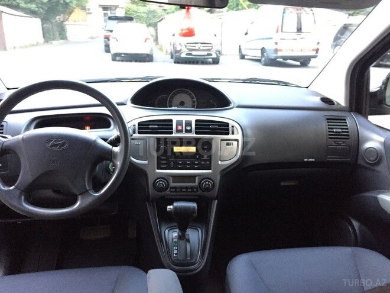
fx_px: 327
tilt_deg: -19.5
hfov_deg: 61.7
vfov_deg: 48.2
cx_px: 195
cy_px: 146
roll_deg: -1.7
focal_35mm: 29
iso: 400
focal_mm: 4.15
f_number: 2.2
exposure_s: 1/17
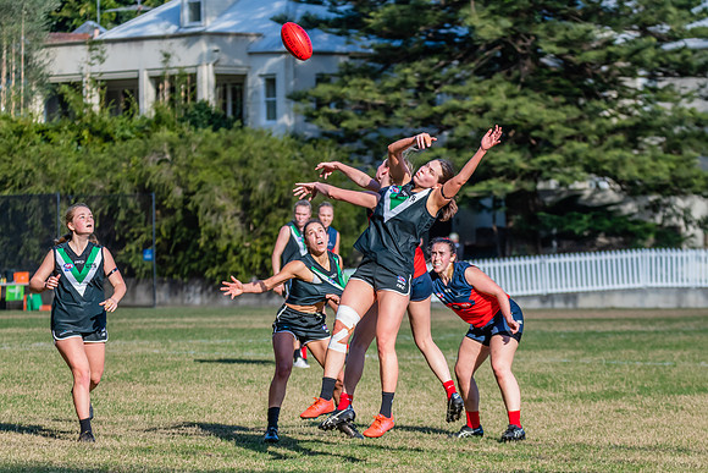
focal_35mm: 226
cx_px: 416
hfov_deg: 9.1
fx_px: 4450
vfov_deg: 6.1
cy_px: 315
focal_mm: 170
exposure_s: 1/1600
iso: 800
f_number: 6.3
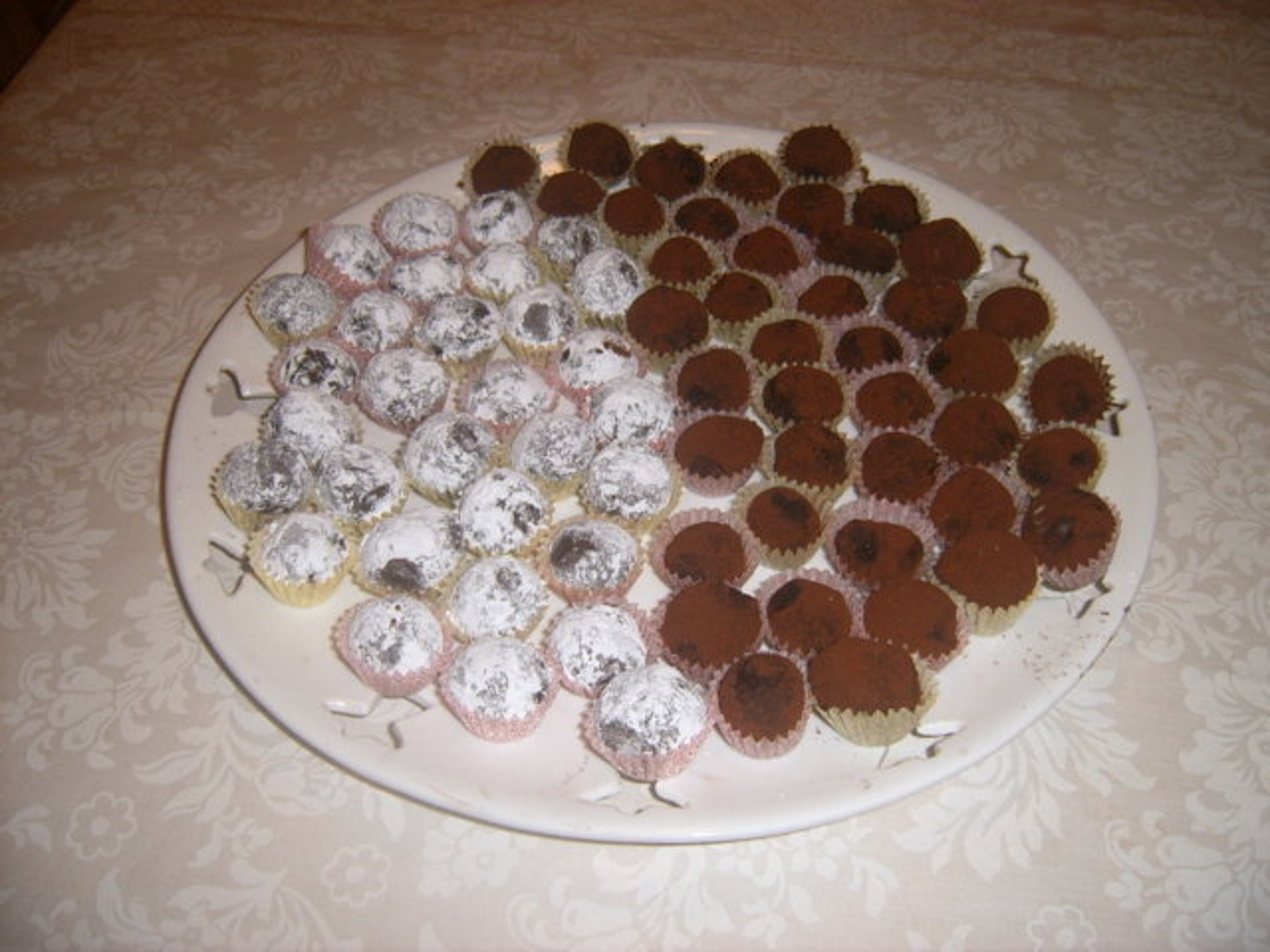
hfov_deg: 52.6
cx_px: 635
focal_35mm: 35
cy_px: 476
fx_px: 1284
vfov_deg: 40.7
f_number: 2.8
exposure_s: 1/30
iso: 69
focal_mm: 5.8
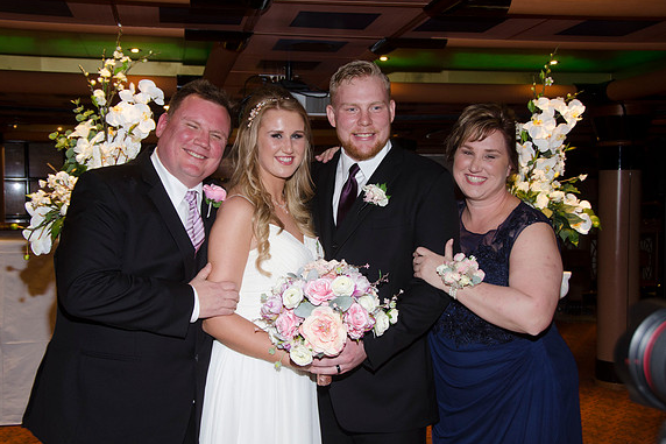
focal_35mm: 44
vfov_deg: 30.5
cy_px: 221
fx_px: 814
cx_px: 331
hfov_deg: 44.5
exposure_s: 1/60
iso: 400
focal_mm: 29
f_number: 5.6
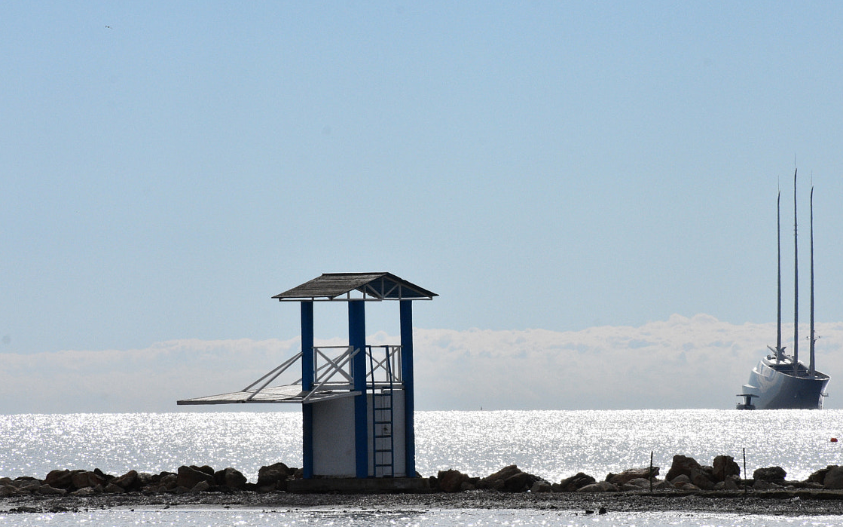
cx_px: 490
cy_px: 327
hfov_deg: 6.9
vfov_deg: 4.3
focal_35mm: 306
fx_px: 7029
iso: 1000
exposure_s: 1/3200
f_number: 14
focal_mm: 140
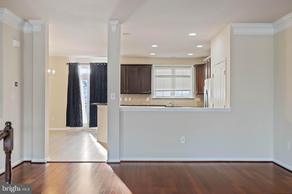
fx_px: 284
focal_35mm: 35
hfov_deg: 54.4
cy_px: 97
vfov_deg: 37.8
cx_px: 146
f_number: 4
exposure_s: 1/200
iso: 320
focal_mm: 35
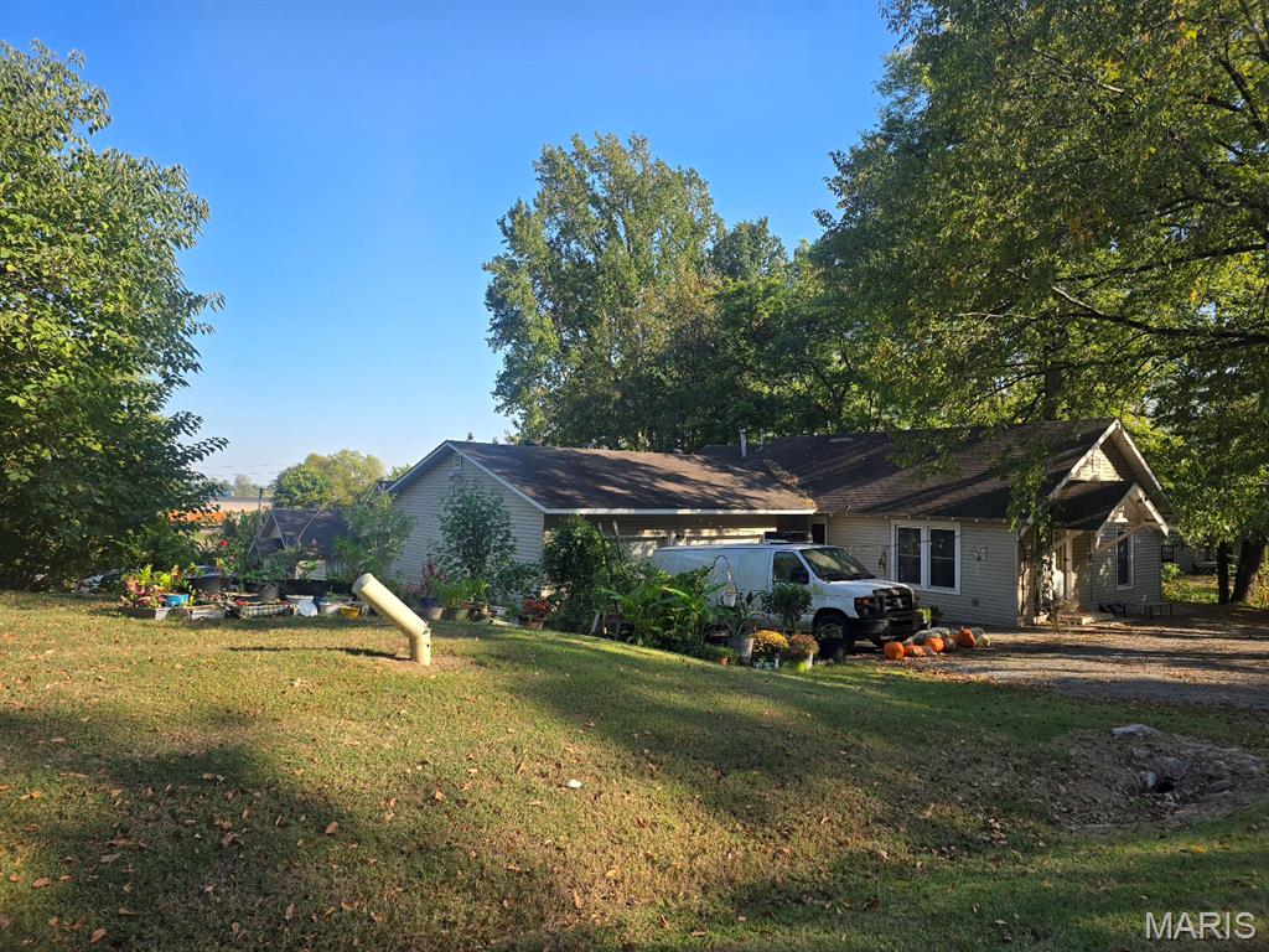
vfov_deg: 58.9
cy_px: 476
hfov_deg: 73.9
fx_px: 843
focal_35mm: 23
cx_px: 634
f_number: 1.7
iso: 12
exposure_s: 1/323
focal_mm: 6.3
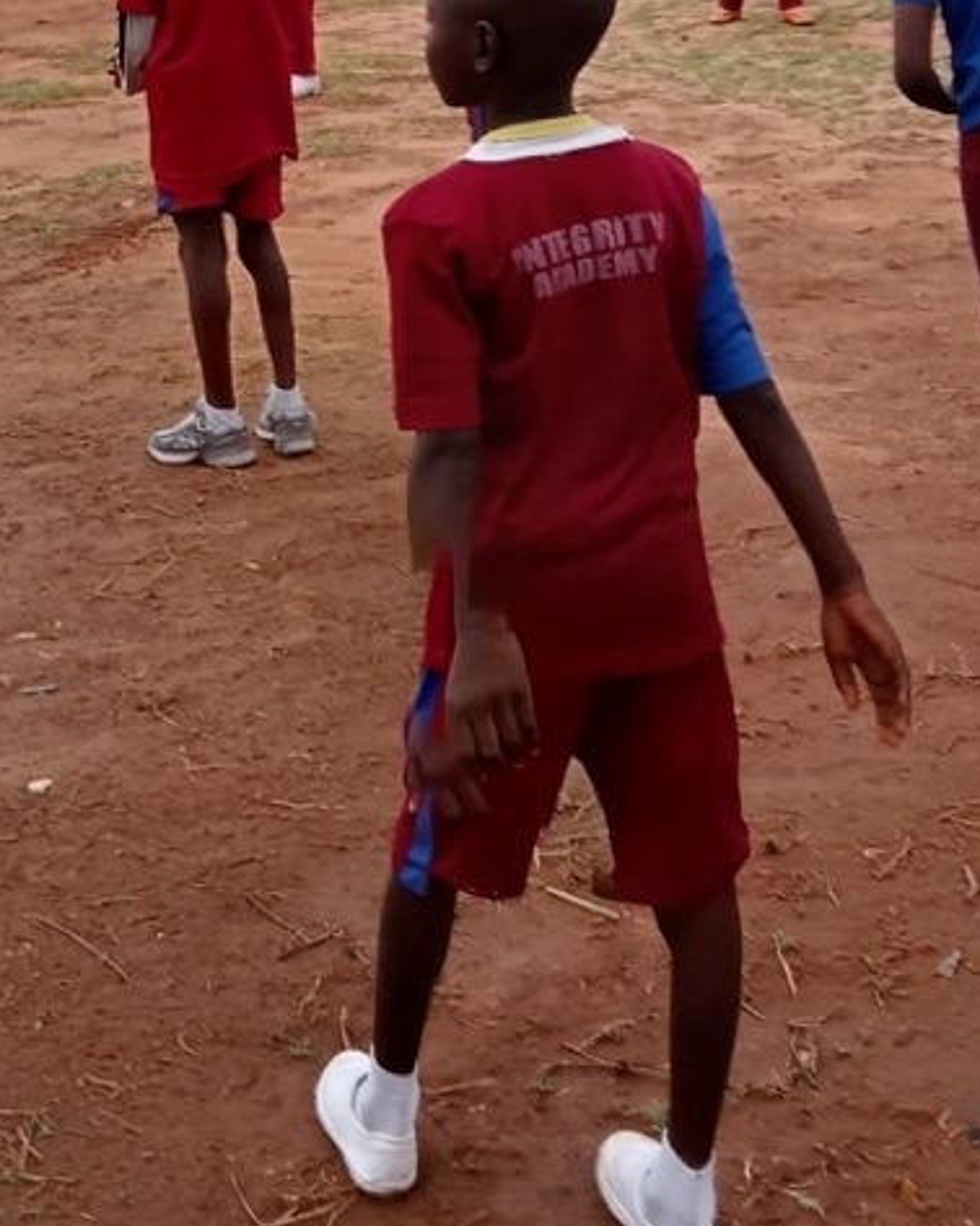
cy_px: 187
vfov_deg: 25.1
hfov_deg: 20.6
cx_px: 288
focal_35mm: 74
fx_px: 2685
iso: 104
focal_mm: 3.37
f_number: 2.2
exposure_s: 1/784
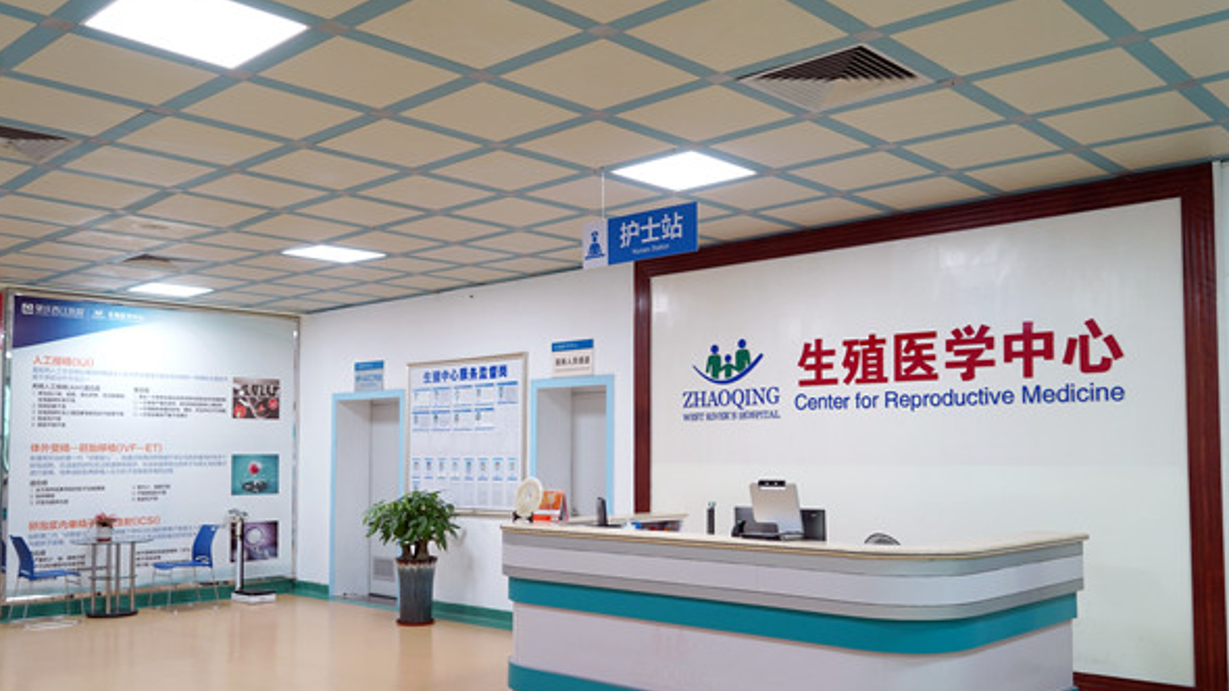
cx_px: 614
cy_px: 402
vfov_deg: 35.6
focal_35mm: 33
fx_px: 1076
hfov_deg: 59.5
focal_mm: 31
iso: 800
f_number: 5.6
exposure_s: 1/40
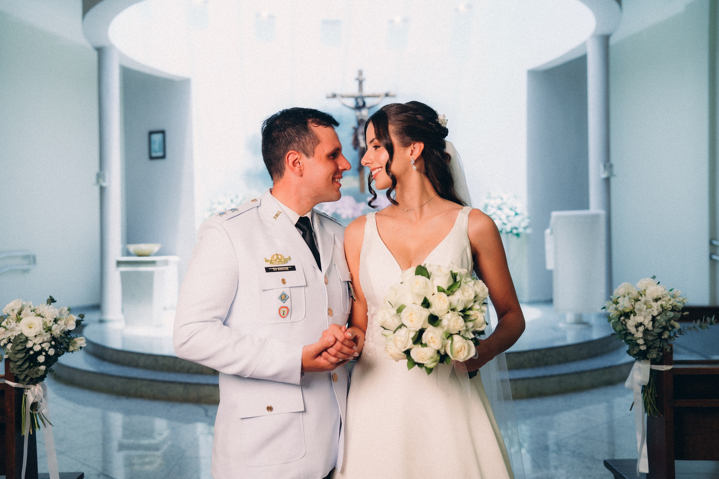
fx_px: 735
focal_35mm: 37
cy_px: 240
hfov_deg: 52.1
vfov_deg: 36.1
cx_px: 360
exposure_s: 1/640
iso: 320
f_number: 2.8
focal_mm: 36
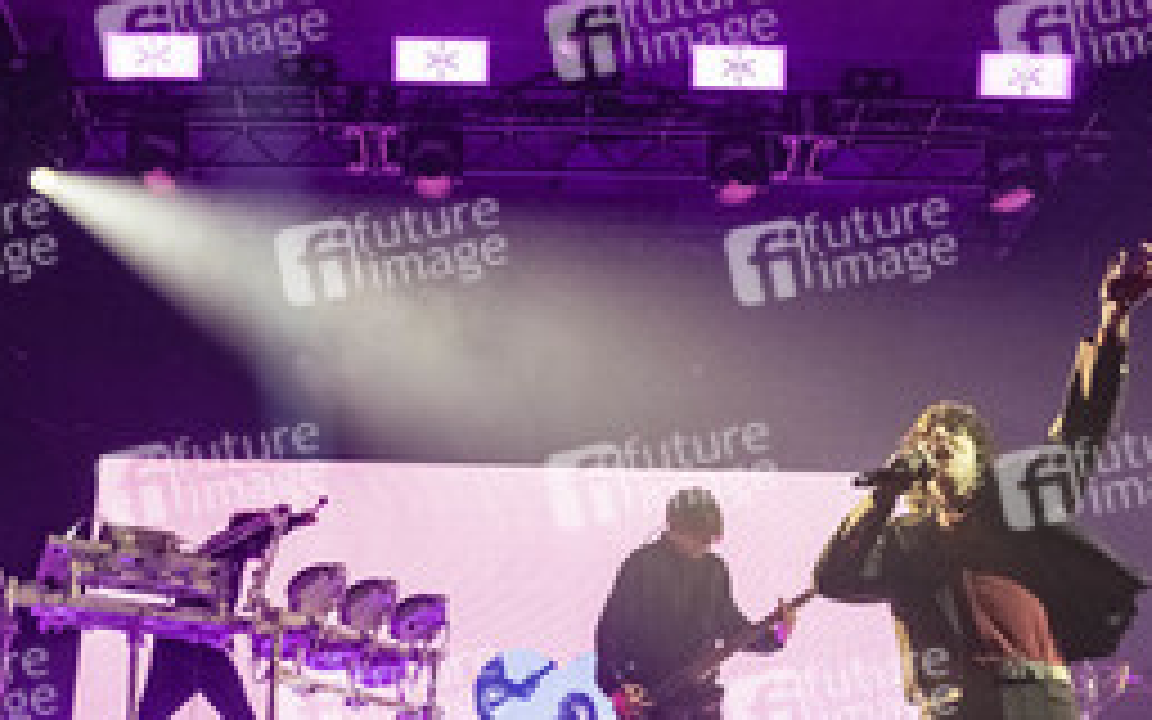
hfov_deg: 45.8
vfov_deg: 29.1
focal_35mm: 43
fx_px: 1350
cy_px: 590
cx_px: 722
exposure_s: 1/500
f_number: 5
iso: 2500
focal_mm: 24
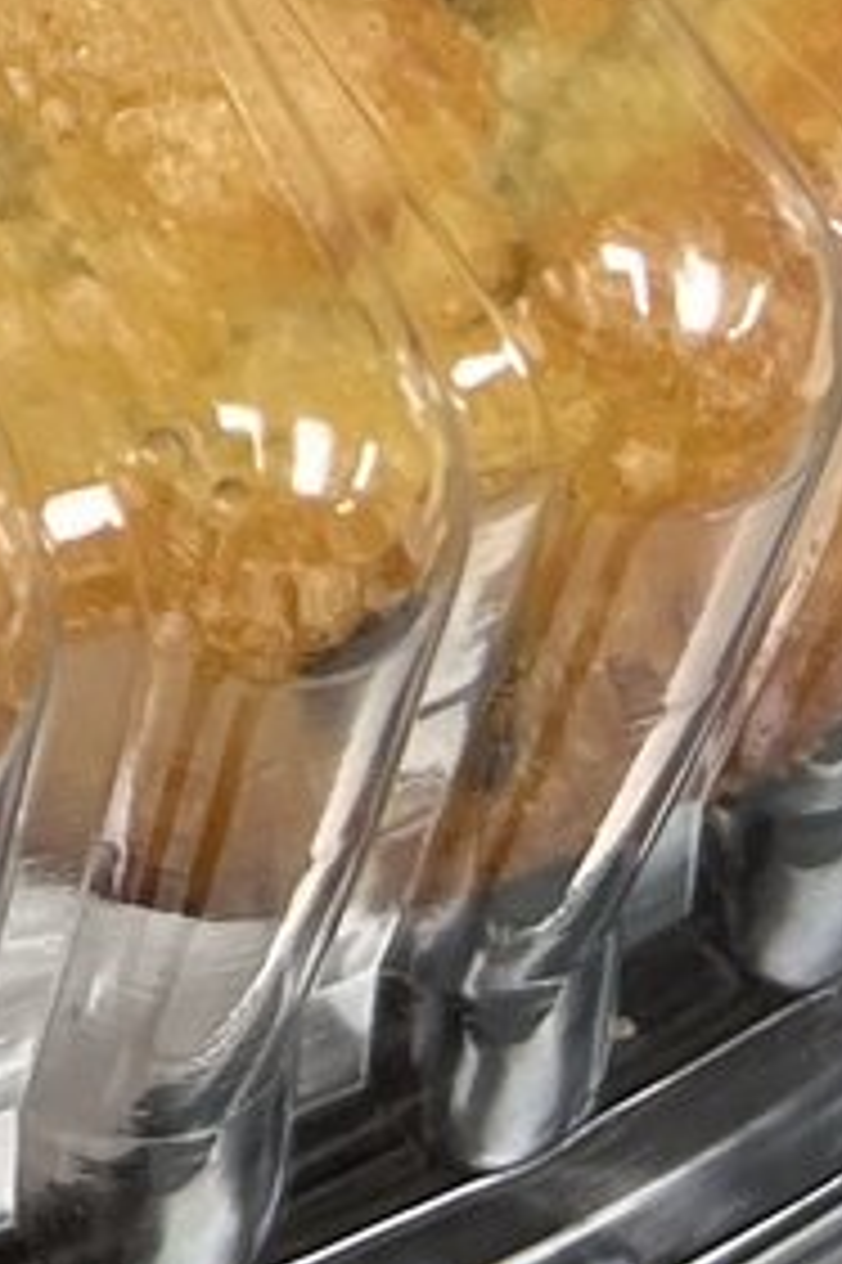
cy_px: -900
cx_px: -1180
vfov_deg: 12.4
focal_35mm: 154
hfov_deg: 8.2
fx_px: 5409
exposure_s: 1/120
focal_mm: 5.7
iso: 100
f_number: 1.5
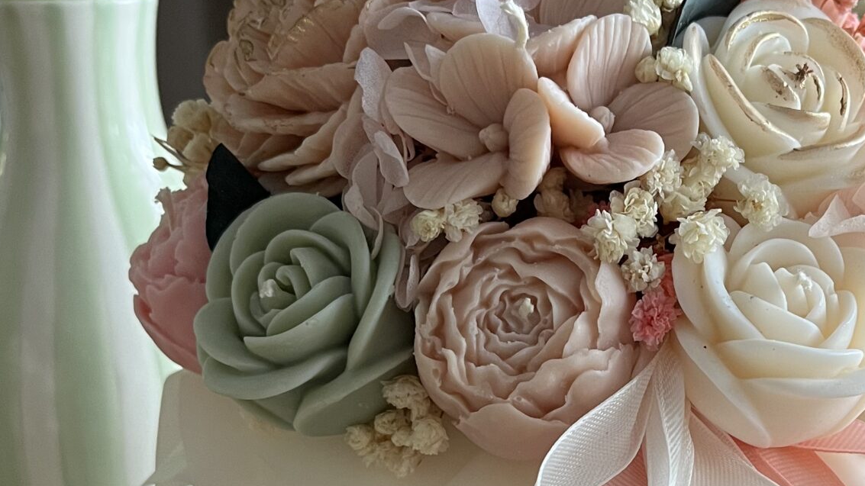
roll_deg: +0.3
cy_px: 504
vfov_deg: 18.3
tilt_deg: -23.9
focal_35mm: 64
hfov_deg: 32.4
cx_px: 611
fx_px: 1468
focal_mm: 5.1
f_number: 1.6
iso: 125
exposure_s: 1/90
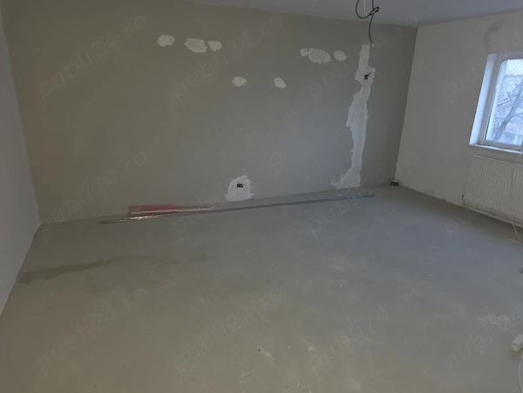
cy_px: 196
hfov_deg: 73.9
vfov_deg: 58.9
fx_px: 347
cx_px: 262
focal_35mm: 23
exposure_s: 1/12
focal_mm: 6.3
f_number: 1.7
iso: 160
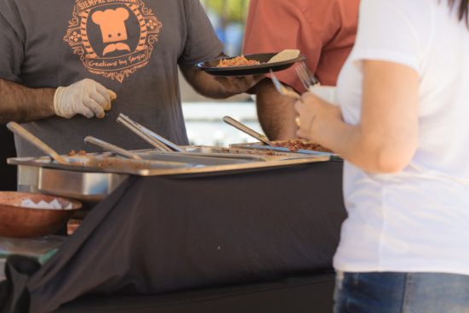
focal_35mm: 195
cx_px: 205
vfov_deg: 7.0
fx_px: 2542
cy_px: 58
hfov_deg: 10.5
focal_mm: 105
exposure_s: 1/1250
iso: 110
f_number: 2.8
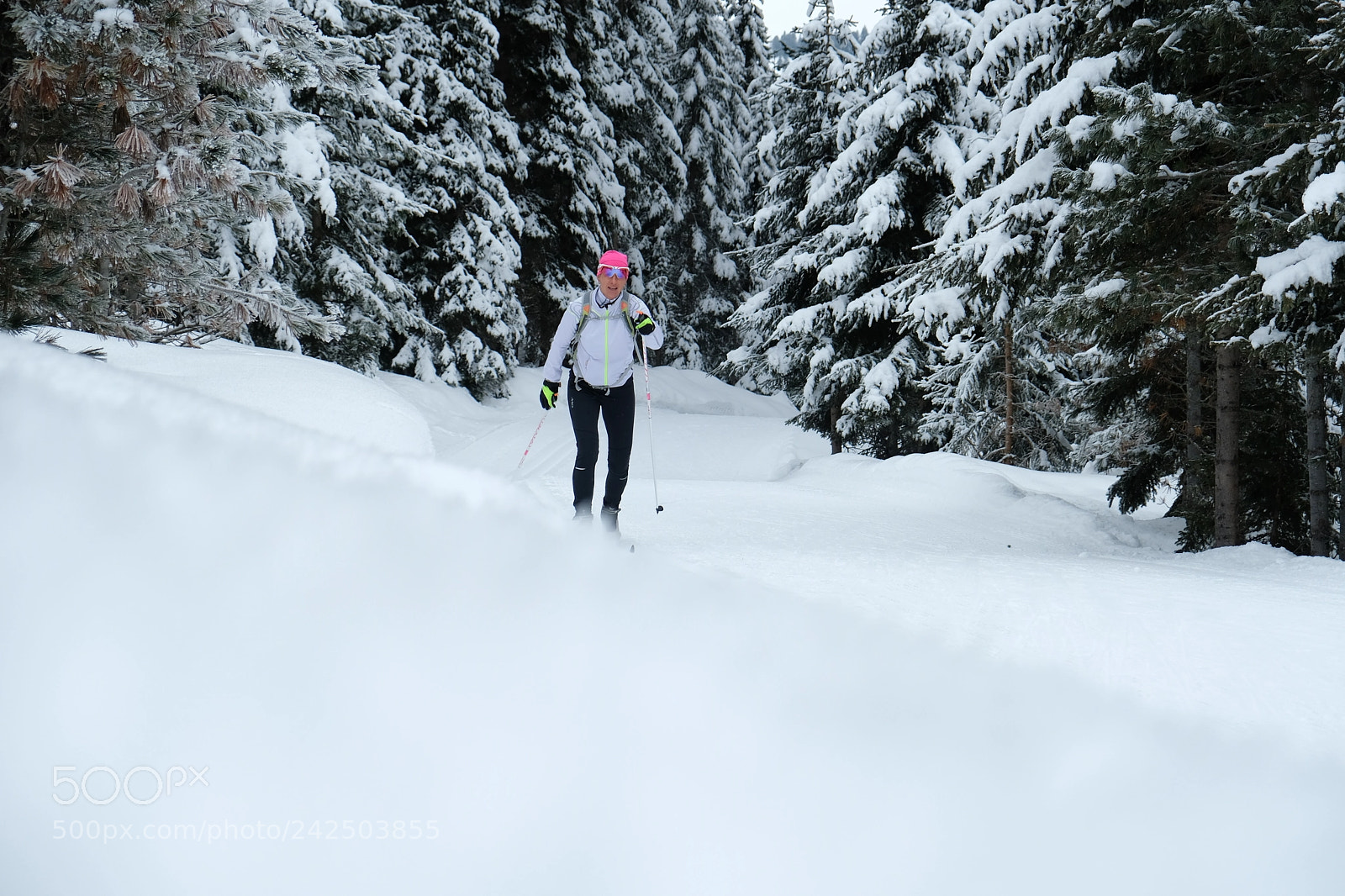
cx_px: 672
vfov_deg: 16.4
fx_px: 3100
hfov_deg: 24.5
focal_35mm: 83
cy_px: 448
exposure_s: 1/400
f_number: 5
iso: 400
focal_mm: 55
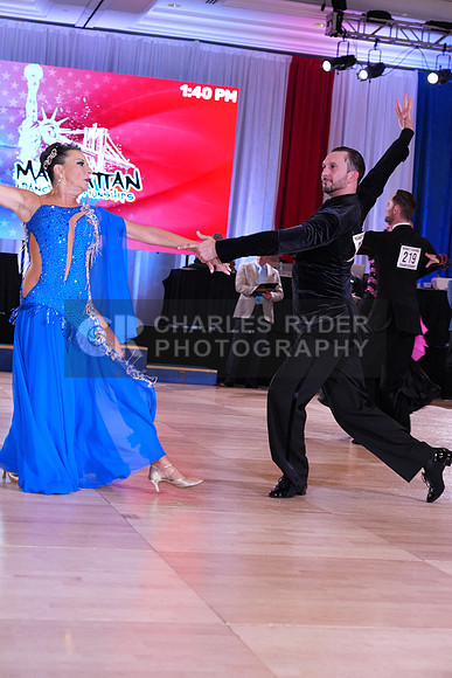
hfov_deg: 21.3
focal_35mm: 64
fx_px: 1205
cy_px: 339
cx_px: 226
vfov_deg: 31.4
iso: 2000
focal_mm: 64
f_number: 5
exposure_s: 1/200
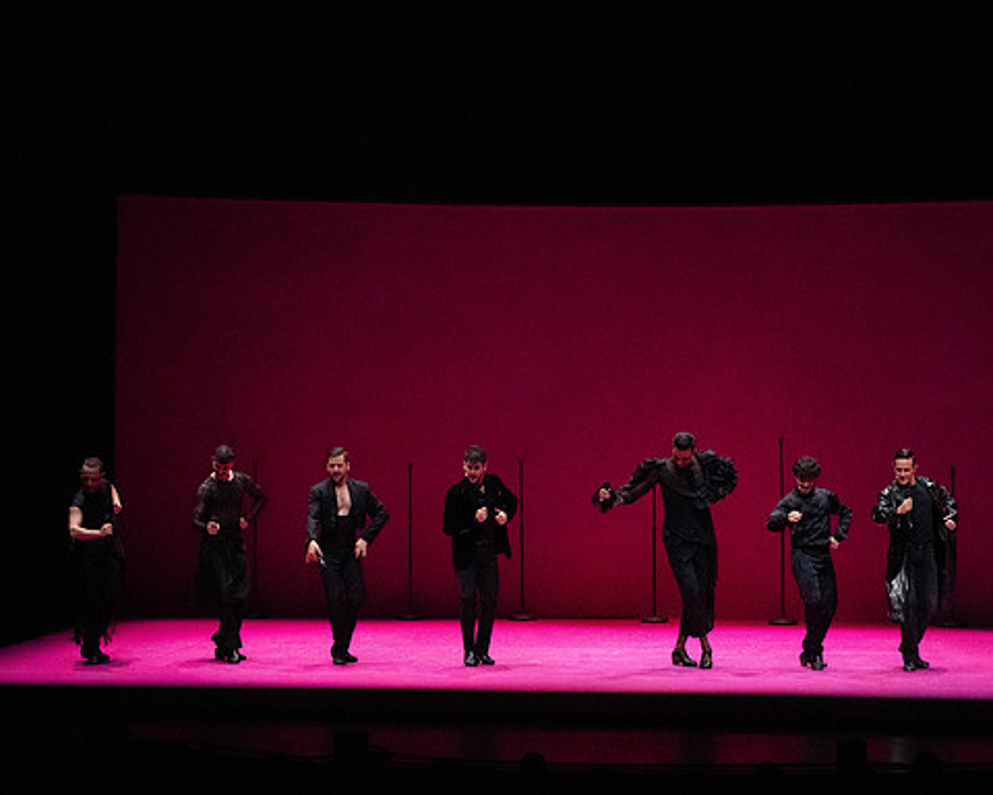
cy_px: 396
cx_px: 480
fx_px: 4497
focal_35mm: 153
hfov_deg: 12.6
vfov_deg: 10.1
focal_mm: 135
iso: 25600
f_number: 10
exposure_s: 1/400
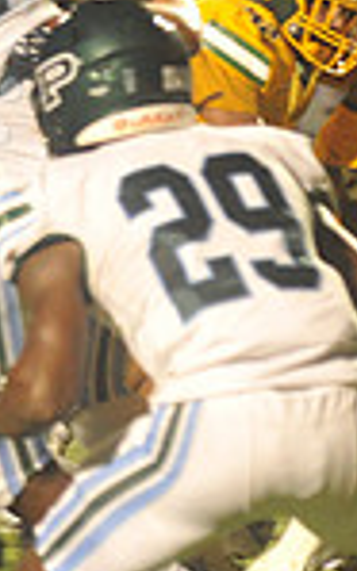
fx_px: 10533
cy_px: 8
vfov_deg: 3.1
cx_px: -338
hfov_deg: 1.9
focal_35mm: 676
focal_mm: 170
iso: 6400
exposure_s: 1/250
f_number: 5
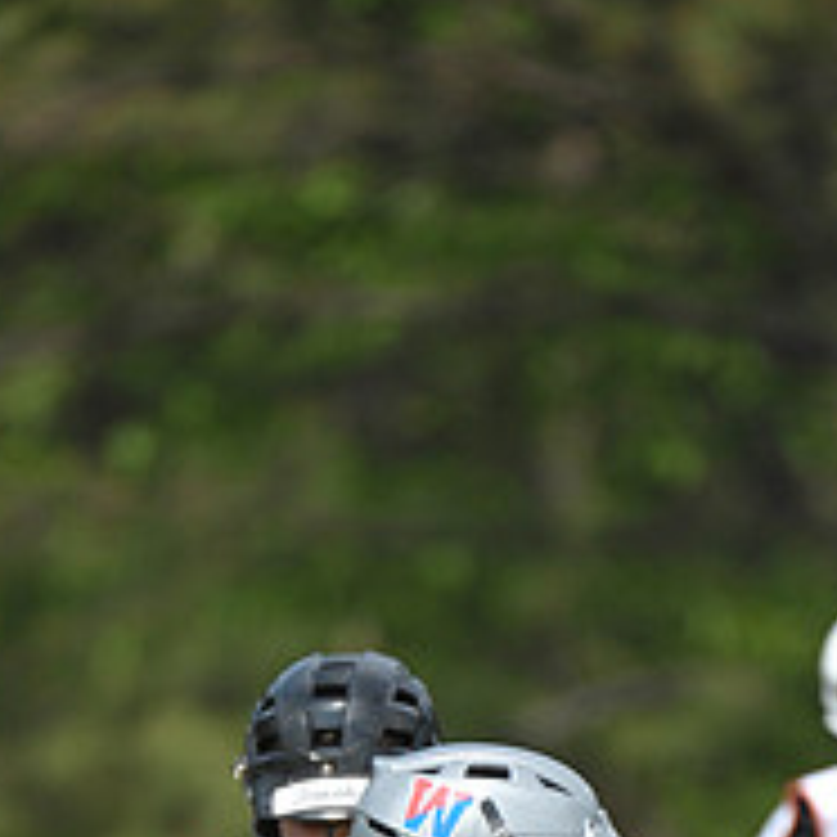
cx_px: 513
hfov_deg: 1.8
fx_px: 26043
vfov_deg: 1.8
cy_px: 1296
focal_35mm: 952
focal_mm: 360
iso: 640
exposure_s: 1/3200
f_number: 4
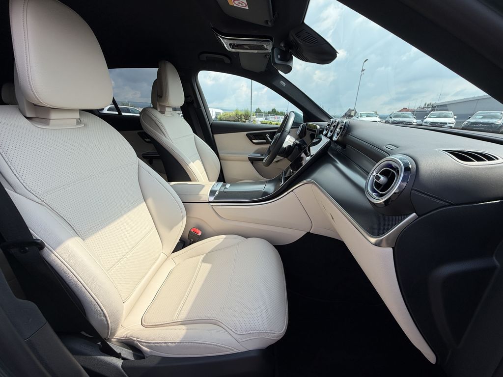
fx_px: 203
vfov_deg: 85.7
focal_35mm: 14
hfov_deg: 102.1
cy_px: 188
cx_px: 252
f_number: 2.2
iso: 40
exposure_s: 1/770
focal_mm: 2.22
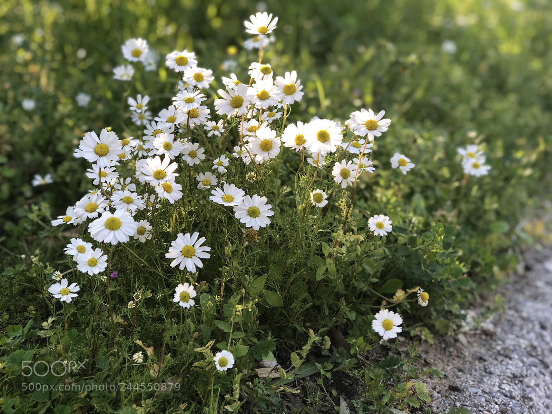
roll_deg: -4.7
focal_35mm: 57
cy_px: 207
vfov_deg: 25.7
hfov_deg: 33.8
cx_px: 276
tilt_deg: -19.3
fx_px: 909
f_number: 2.8
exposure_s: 1/100
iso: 32
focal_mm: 6.6
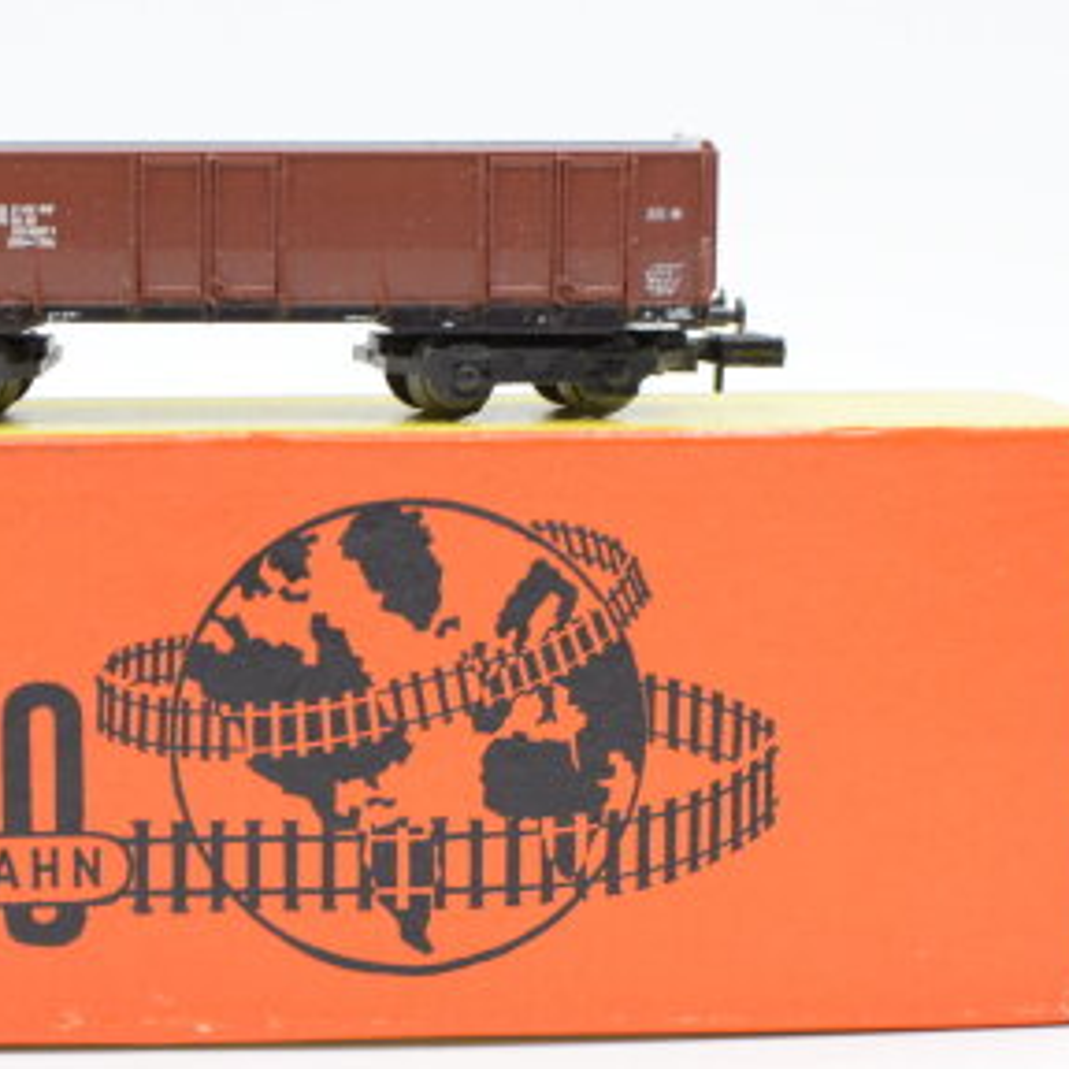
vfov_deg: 18.7
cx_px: 208
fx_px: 3245
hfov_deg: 18.5
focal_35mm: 93
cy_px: 581
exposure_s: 1/100
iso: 400
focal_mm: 35
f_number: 8
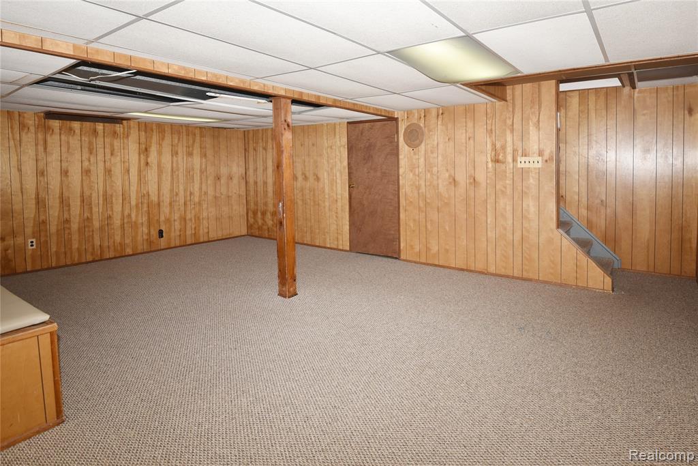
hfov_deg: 93.3
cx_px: 349
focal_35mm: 17
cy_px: 233
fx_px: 330
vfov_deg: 70.5
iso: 320
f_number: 7.1
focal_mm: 17
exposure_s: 1/60
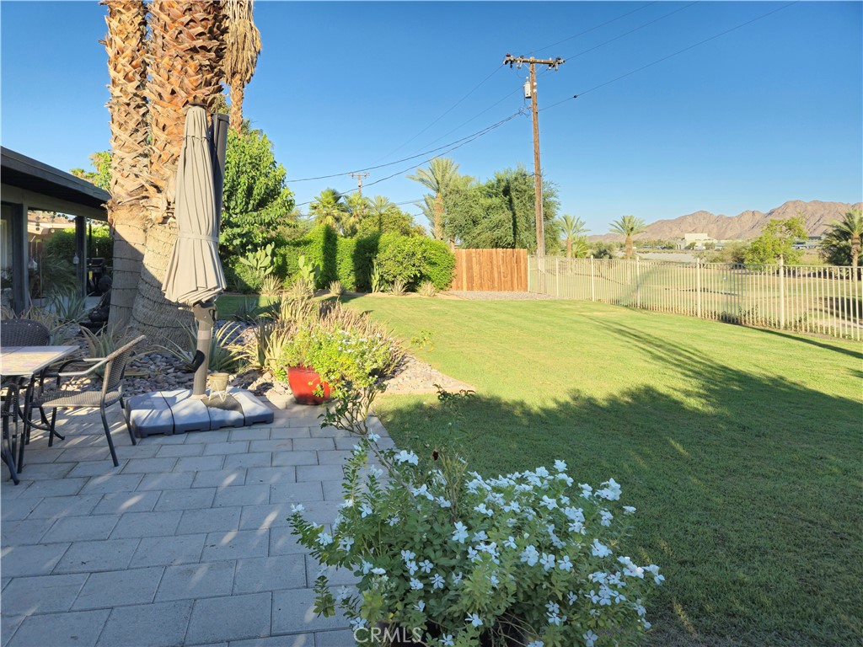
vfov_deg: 58.9
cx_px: 432
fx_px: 573
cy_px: 324
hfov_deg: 73.9
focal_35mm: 23
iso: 25
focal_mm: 5.4
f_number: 1.8
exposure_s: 1/1250
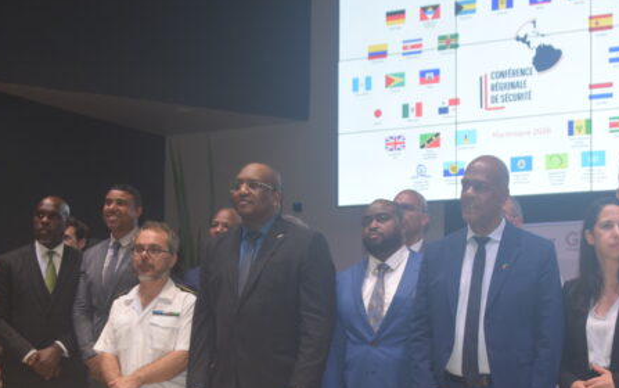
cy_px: 294
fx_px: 1063
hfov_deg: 32.3
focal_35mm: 63
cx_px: 384
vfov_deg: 20.5
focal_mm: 24
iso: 800
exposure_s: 1/80
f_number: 4.5
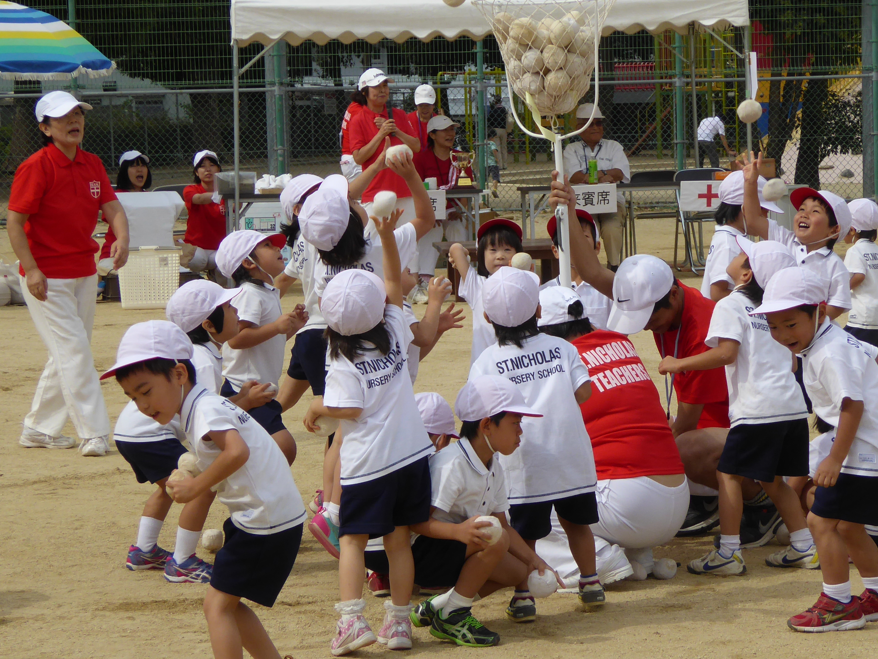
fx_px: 3348
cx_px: 471
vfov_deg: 11.2
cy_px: 336
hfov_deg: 14.9
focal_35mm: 132
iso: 100
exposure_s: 1/800
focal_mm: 14.1
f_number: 4.7
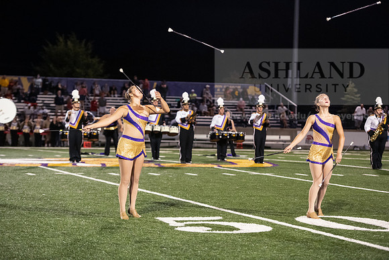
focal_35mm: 102
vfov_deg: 13.4
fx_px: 1102
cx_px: 194
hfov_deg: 20.0
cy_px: 130
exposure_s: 1/500
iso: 5000
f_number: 3.2
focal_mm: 102
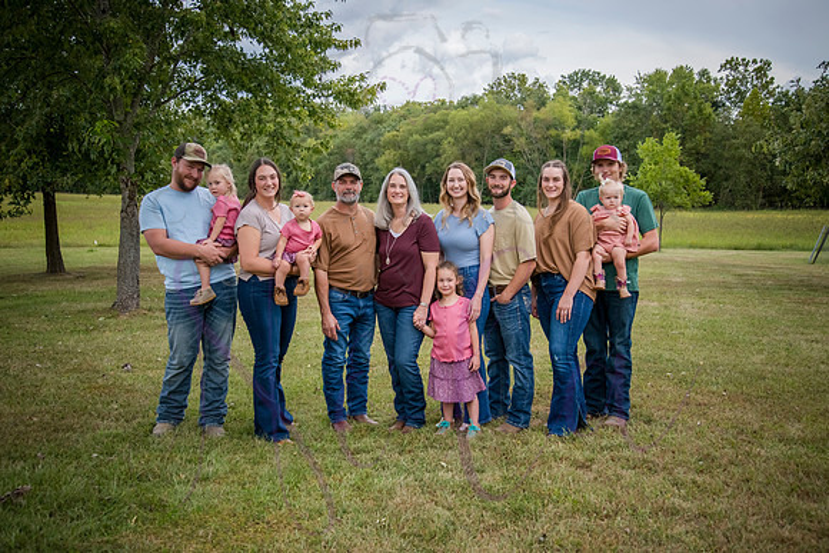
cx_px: 414
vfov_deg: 35.1
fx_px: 875
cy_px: 276
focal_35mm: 38
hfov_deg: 50.7
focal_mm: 38
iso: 400
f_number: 5.6
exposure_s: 1/500
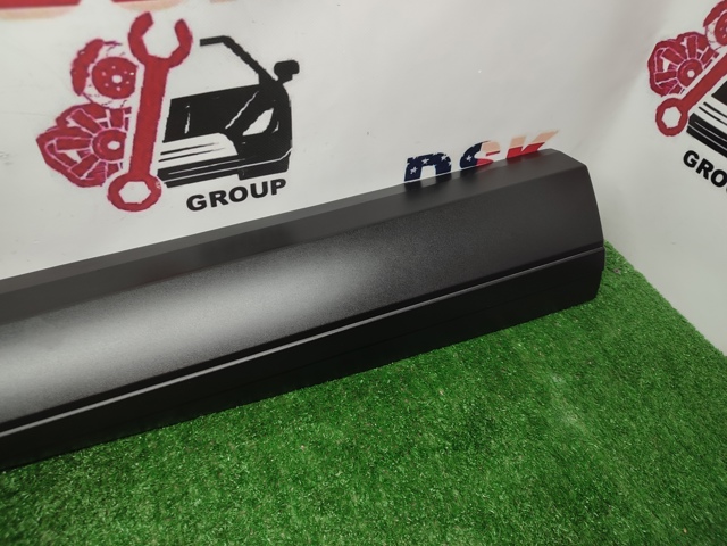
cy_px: 273
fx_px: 504
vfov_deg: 56.8
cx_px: 364
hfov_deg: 71.6
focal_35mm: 24
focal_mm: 5.89
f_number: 1.89
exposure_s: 1/33
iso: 206
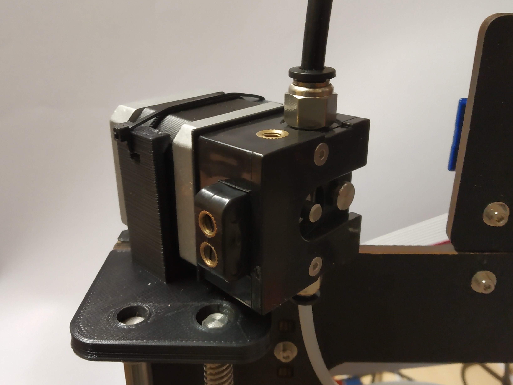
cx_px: 256
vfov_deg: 53.1
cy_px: 192
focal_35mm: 26
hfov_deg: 67.3
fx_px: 385
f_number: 2.2
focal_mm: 3.82
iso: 640
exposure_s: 1/20
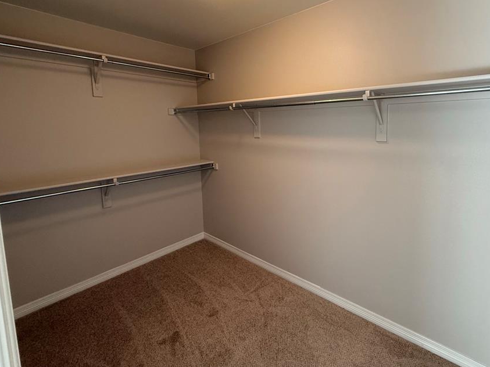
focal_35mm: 17
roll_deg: +0.5
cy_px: 148
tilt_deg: -5.8
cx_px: 291
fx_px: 241
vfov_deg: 74.0
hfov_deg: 90.0
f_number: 2.2
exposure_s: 1/60
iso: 320
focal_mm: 2.22
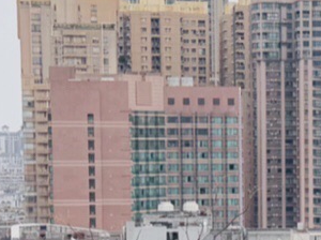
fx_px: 1518
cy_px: 272
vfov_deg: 8.9
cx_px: 354
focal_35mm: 164
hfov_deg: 11.9
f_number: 1.78
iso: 80
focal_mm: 6.76
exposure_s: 1/2833
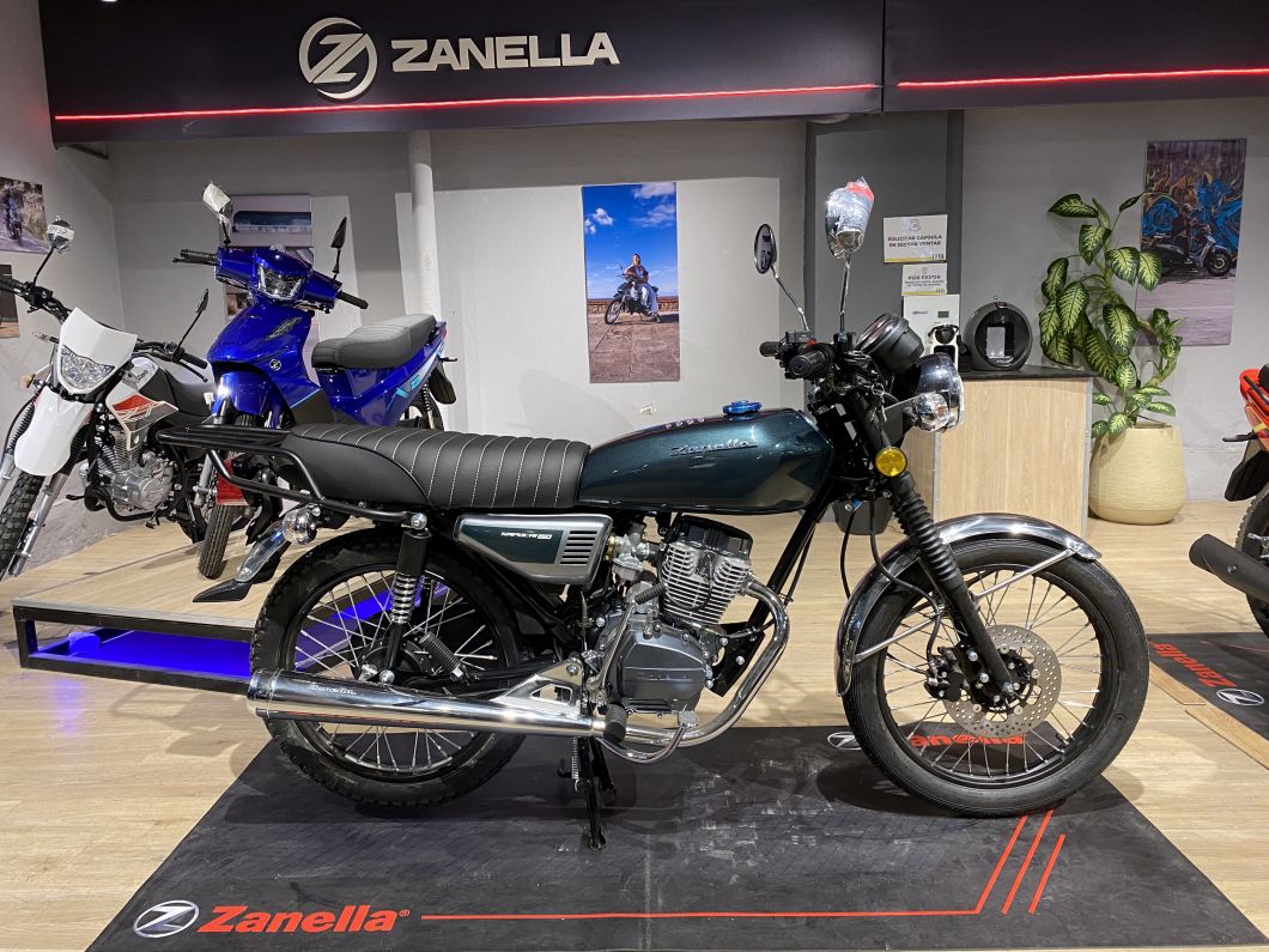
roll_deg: +2.0
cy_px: 476
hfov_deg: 67.3
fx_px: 953
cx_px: 634
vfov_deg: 53.1
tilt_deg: -10.4
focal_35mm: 26
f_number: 1.8
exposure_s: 1/50
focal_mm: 4.25
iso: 125
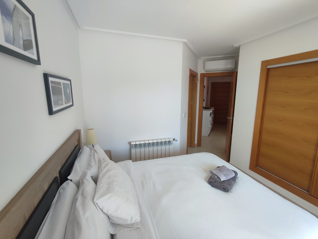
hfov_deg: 94.5
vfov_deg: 78.2
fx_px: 147
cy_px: 120
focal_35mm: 16
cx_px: 159
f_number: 2.2
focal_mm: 1.65
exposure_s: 1/100
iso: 104
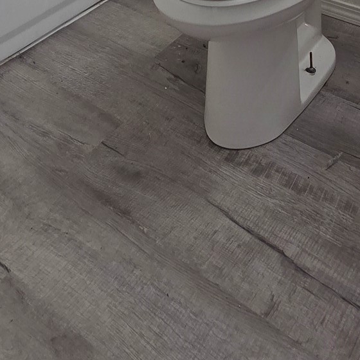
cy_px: -226
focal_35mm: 42
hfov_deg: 39.5
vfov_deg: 25.3
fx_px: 494
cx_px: 242
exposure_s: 1/120
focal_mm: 2.2
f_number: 2.2
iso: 125
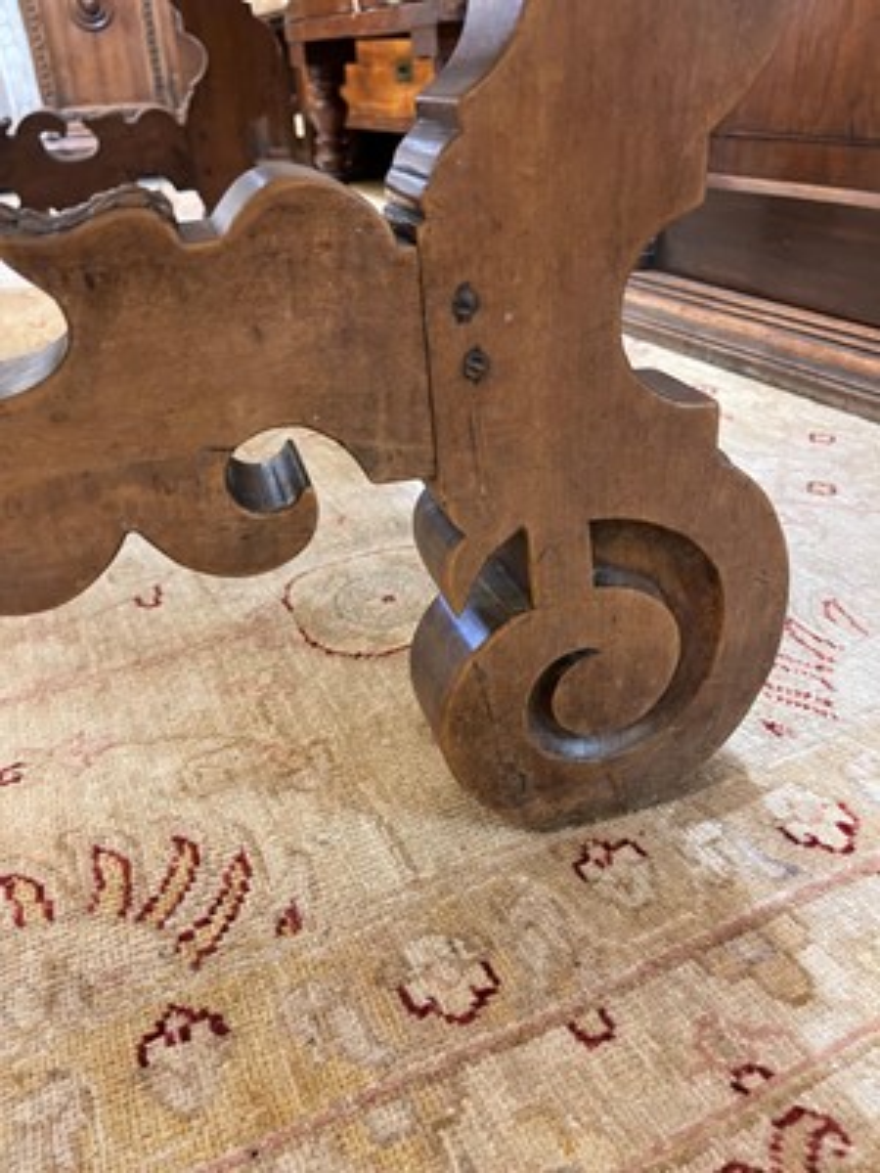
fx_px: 847
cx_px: 440
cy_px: 586
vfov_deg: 69.4
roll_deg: +2.6
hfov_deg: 54.9
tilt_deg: -28.5
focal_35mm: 25
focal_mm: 5.1
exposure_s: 1/33
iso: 400
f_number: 1.6
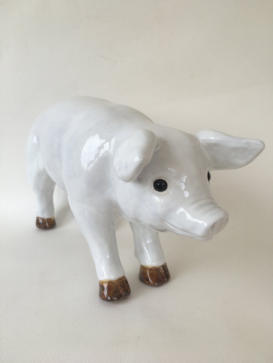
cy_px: 182
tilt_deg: -15.3
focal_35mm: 29
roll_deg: -1.0
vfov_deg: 61.7
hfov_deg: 48.2
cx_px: 136
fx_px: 305
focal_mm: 4.15
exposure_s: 1/413
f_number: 2.2
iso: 25
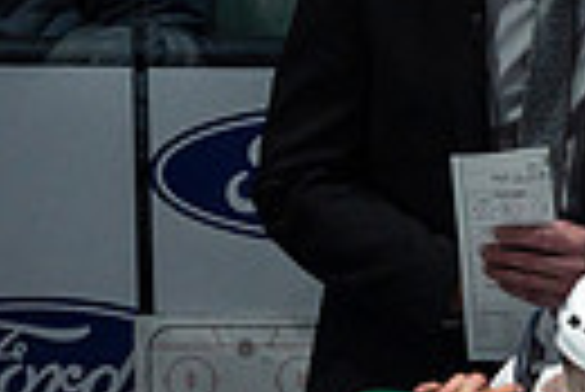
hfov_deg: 0.8
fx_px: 43517
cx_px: 1228
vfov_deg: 0.5
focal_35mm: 2675
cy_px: 746
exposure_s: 1/1000
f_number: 4
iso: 2000
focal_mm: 600
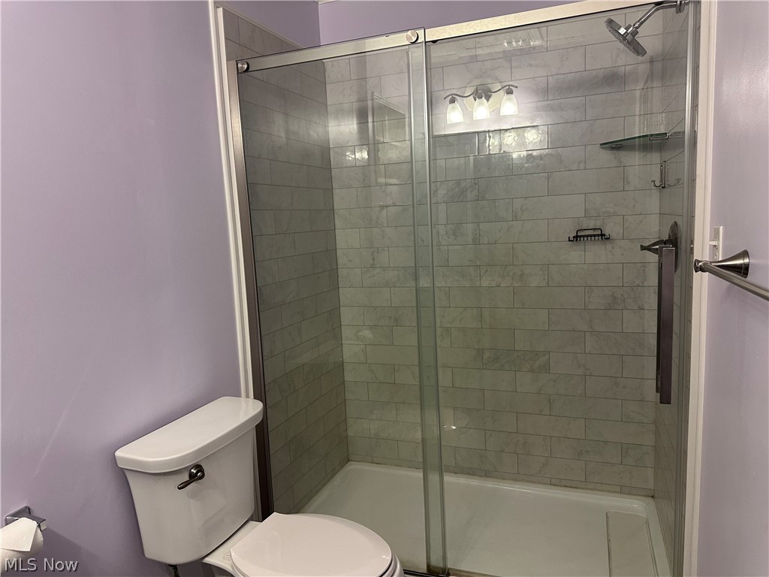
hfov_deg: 71.6
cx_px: 384
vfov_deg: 56.8
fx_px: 533
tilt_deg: -6.0
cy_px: 288
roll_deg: +2.9
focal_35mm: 24
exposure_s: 1/60
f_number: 1.78
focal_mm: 6.86
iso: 250
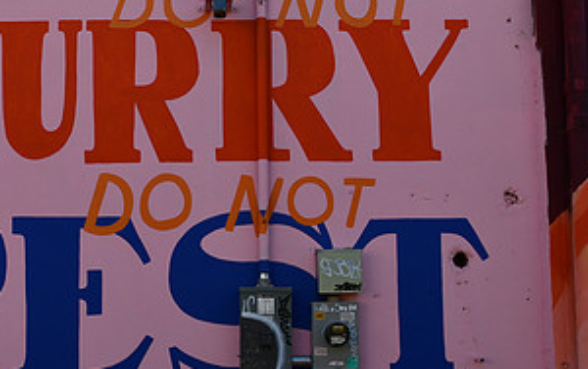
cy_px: 213
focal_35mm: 65
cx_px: 225
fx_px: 1042
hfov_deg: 31.4
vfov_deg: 20.0
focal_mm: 22
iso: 200
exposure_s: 1/250
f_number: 8
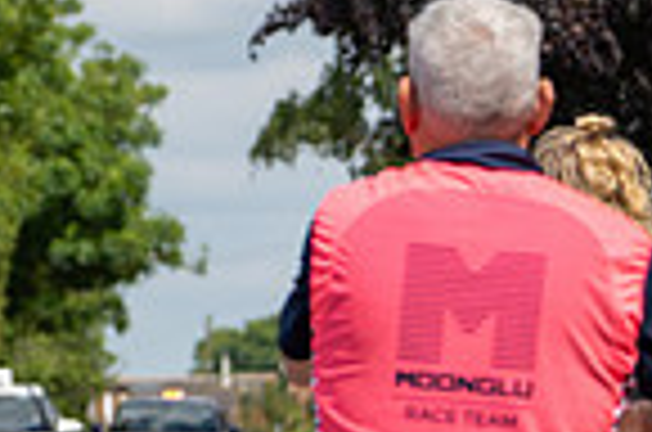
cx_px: -481
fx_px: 6090
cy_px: 322
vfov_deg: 4.1
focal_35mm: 337
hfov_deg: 6.0
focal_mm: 84
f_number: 3.5
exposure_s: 1/1250
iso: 100
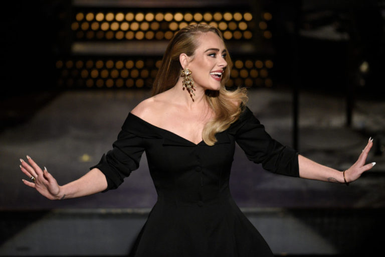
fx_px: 3208
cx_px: 192
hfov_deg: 6.9
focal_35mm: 300
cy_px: 128
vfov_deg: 4.6
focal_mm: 300
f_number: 3.2
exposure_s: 1/320
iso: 4000
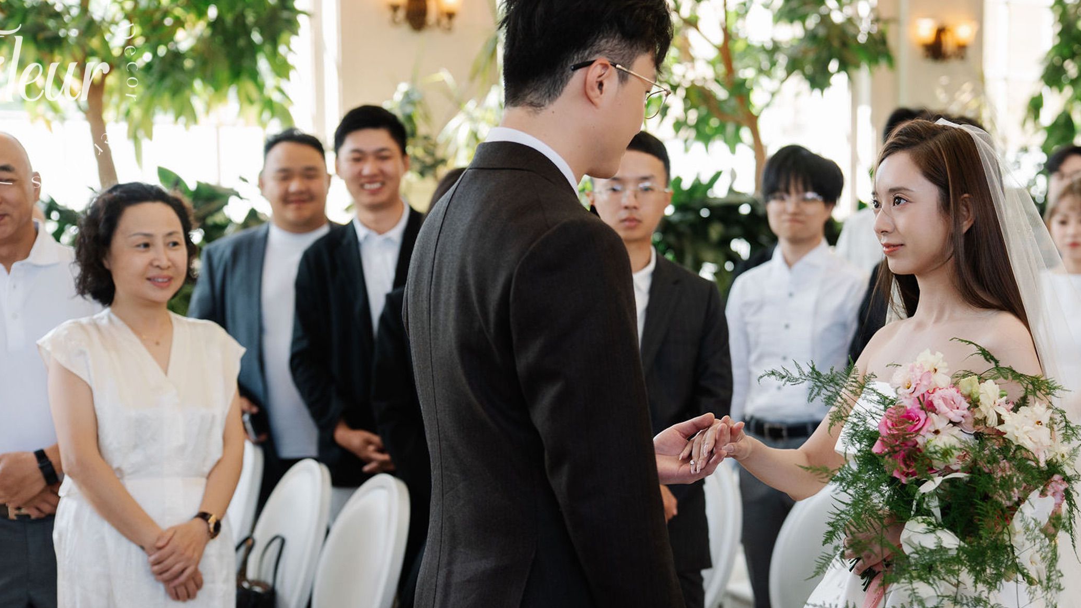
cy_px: 458
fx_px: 1662
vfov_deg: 20.6
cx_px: 669
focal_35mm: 58
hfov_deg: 35.8
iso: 400
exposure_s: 1/320
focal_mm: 38
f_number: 2
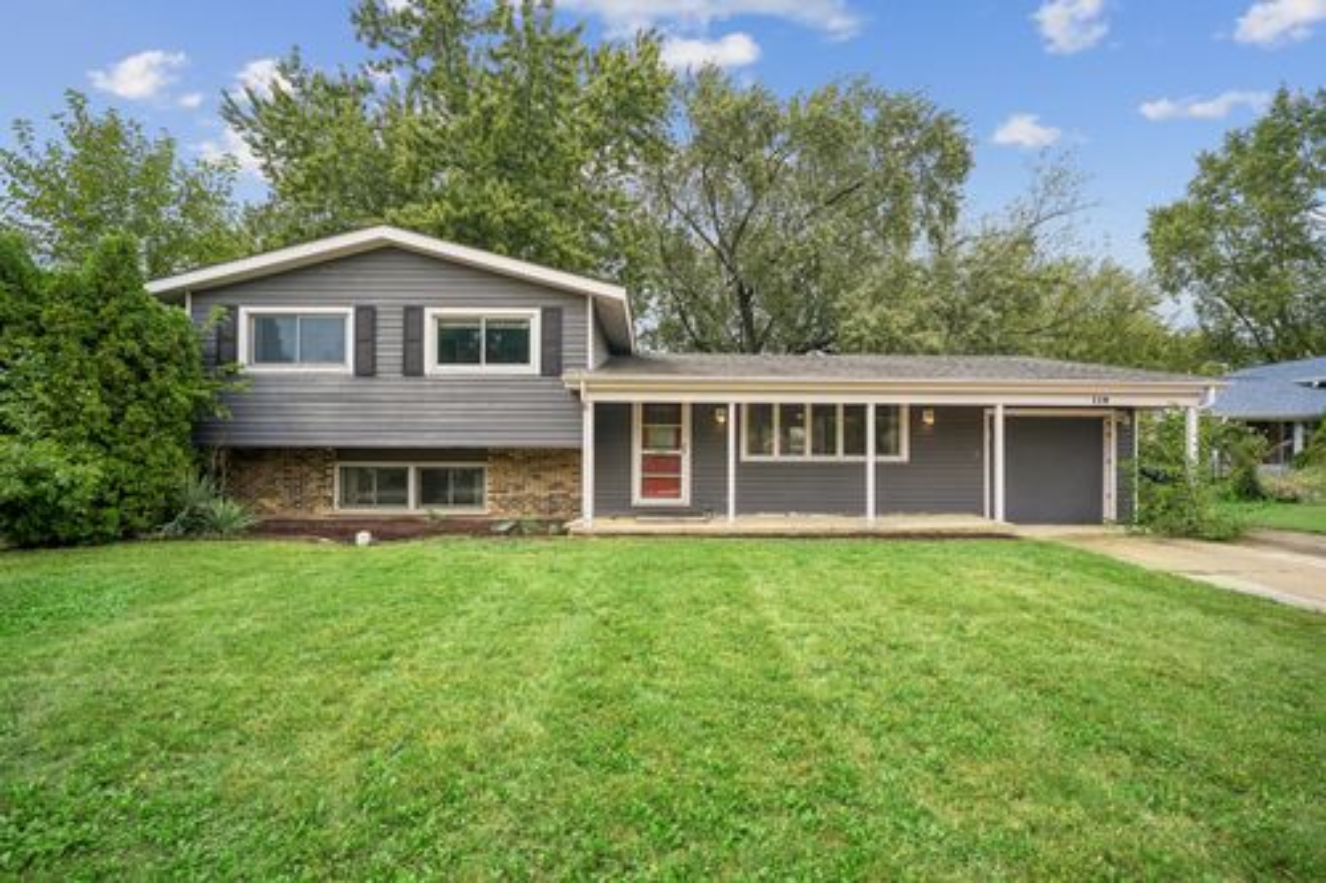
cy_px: 442
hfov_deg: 104.3
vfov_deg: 81.2
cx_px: 663
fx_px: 515
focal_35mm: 14
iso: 640
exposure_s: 1/500
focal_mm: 14
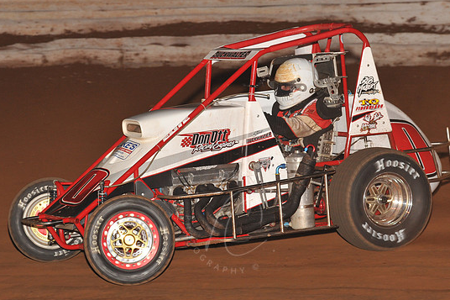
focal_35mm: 146
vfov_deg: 9.4
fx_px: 1824
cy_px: 145
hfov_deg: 14.1
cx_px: 235
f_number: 6.3
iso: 1250
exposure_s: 1/320
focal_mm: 135
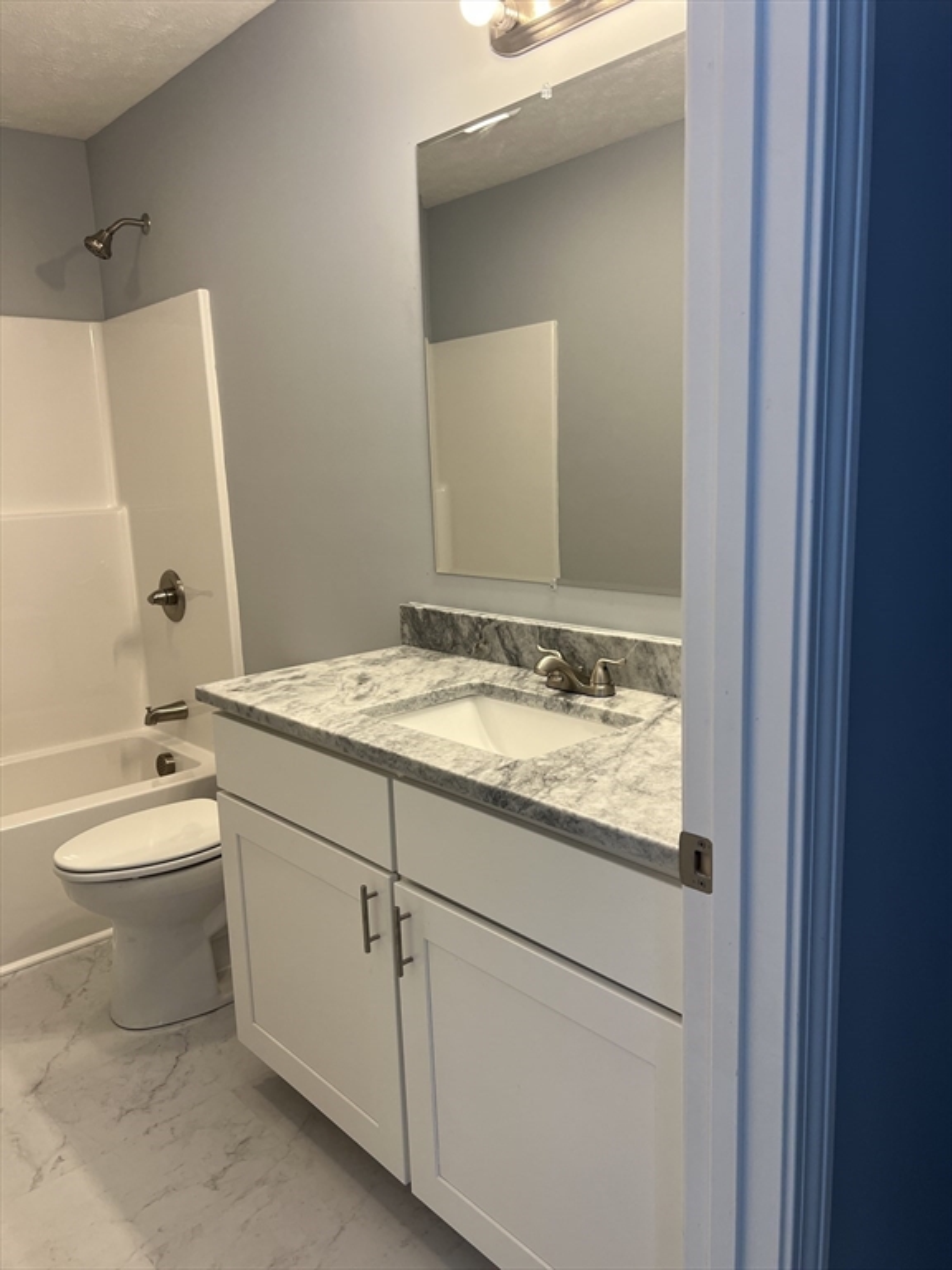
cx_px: 476
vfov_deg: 67.3
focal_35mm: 26
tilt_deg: -8.8
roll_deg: +1.9
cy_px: 635
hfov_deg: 53.1
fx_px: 953
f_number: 1.5
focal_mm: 5.7
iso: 80
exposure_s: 1/120
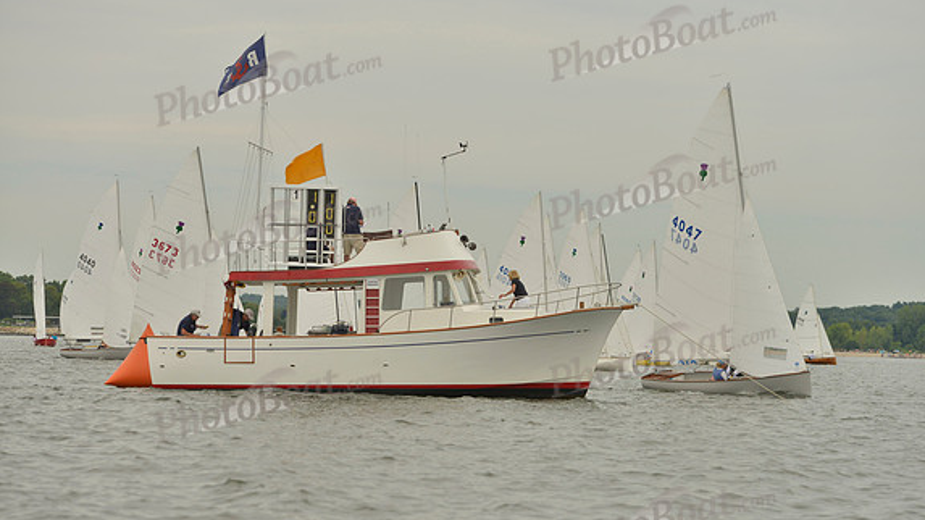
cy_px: 295
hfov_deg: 20.6
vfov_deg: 11.6
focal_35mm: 104
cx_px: 467
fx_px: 2550
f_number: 5
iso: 400
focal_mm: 98
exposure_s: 1/5000
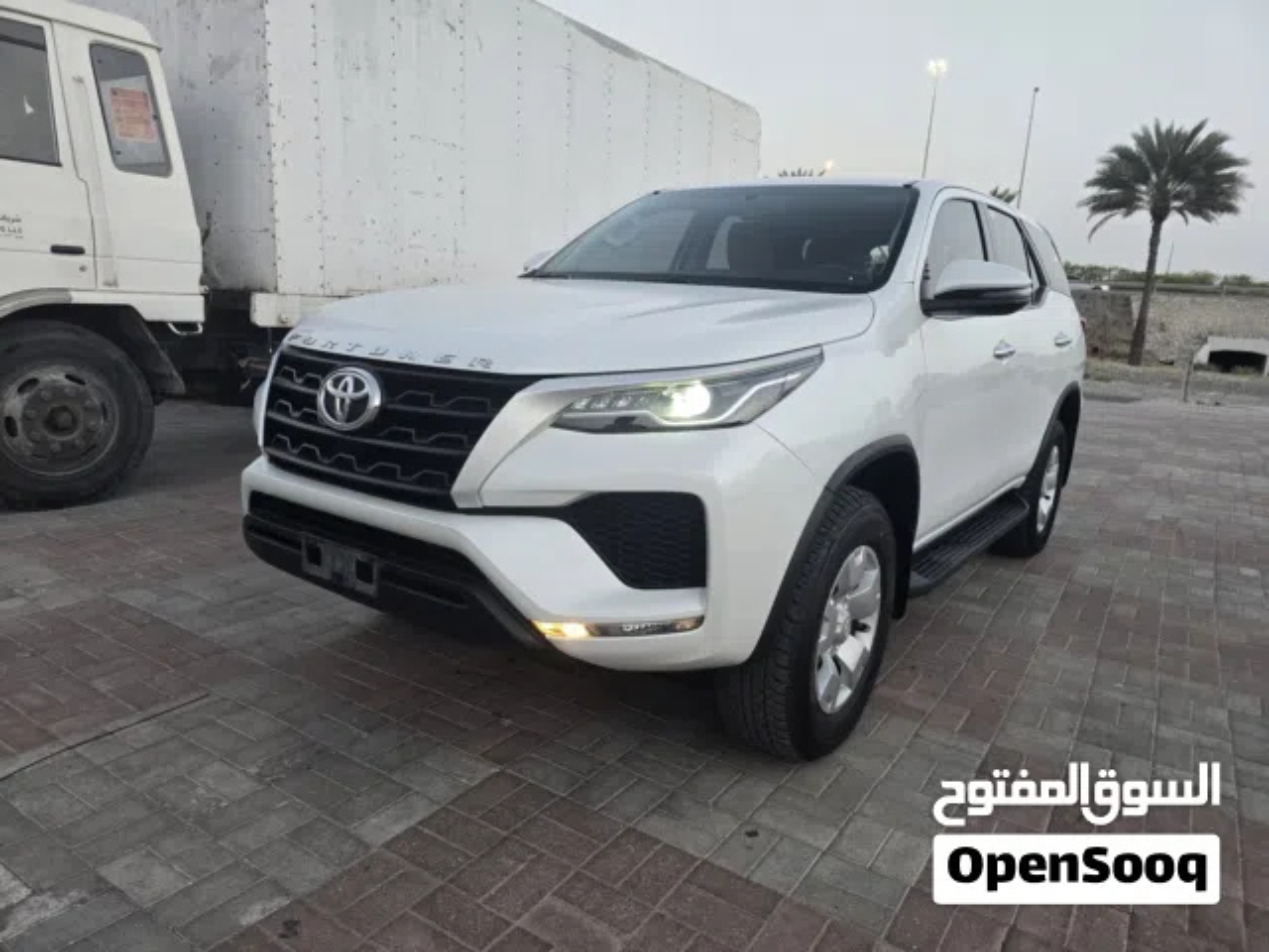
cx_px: 634
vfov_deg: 58.9
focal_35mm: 23
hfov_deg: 73.9
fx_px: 843
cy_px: 476
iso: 125
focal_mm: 6.3
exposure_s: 1/100
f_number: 1.7
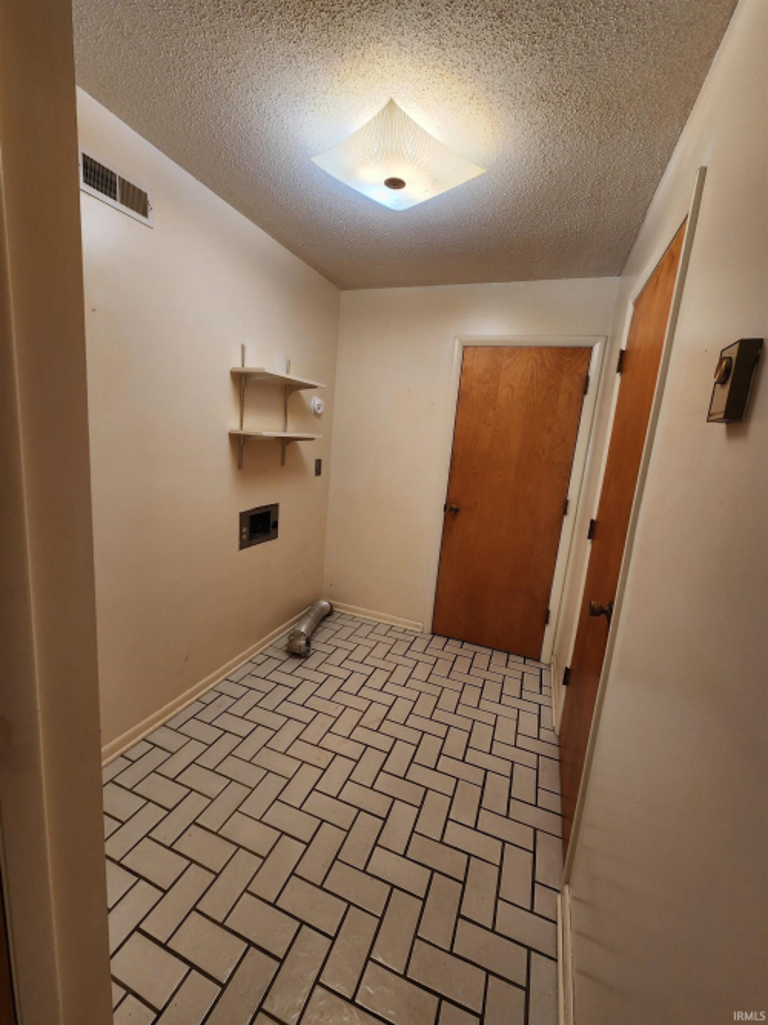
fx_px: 385
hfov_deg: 89.9
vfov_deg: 106.2
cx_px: 384
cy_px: 512
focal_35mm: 13
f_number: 2.2
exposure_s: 1/60
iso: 80
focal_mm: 2.2
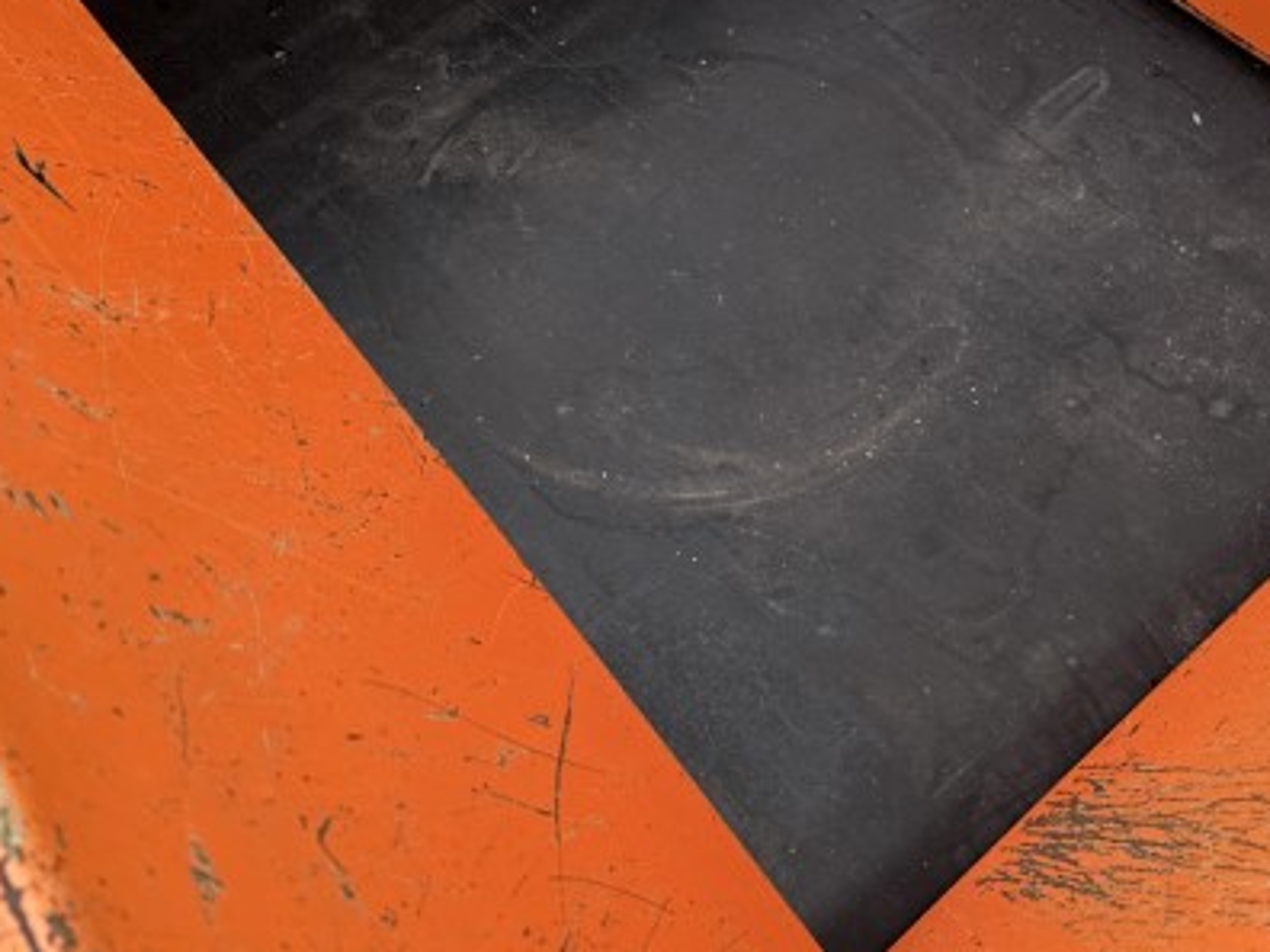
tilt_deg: -51.1
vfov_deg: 23.2
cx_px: 805
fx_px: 2275
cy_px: 131
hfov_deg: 31.0
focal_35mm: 62
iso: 64
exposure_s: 1/167
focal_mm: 6.86
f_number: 1.78
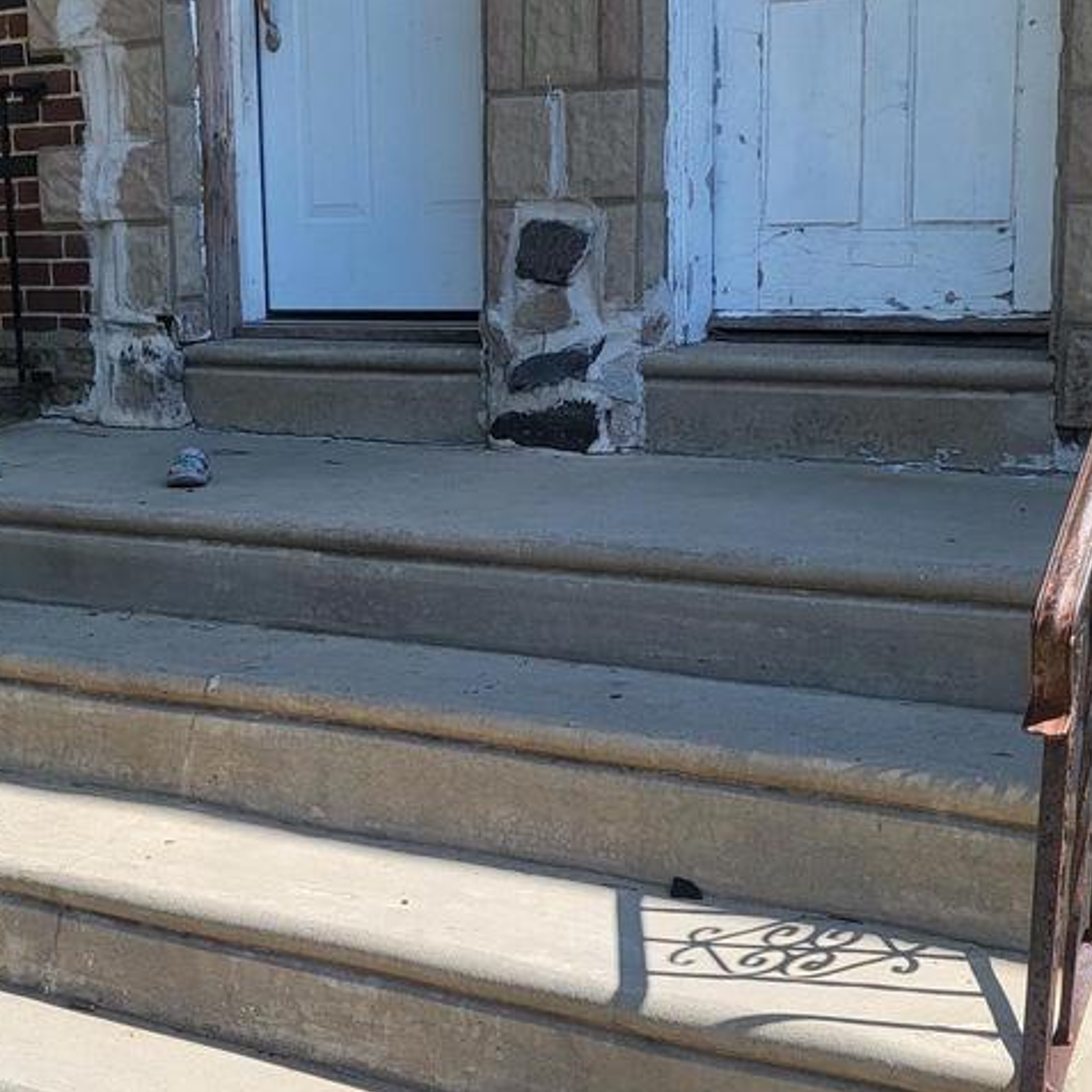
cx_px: 508
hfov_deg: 32.8
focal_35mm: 52
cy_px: 648
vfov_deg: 32.7
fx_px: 1856
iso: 50
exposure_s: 1/1597
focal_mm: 4.25
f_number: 1.8
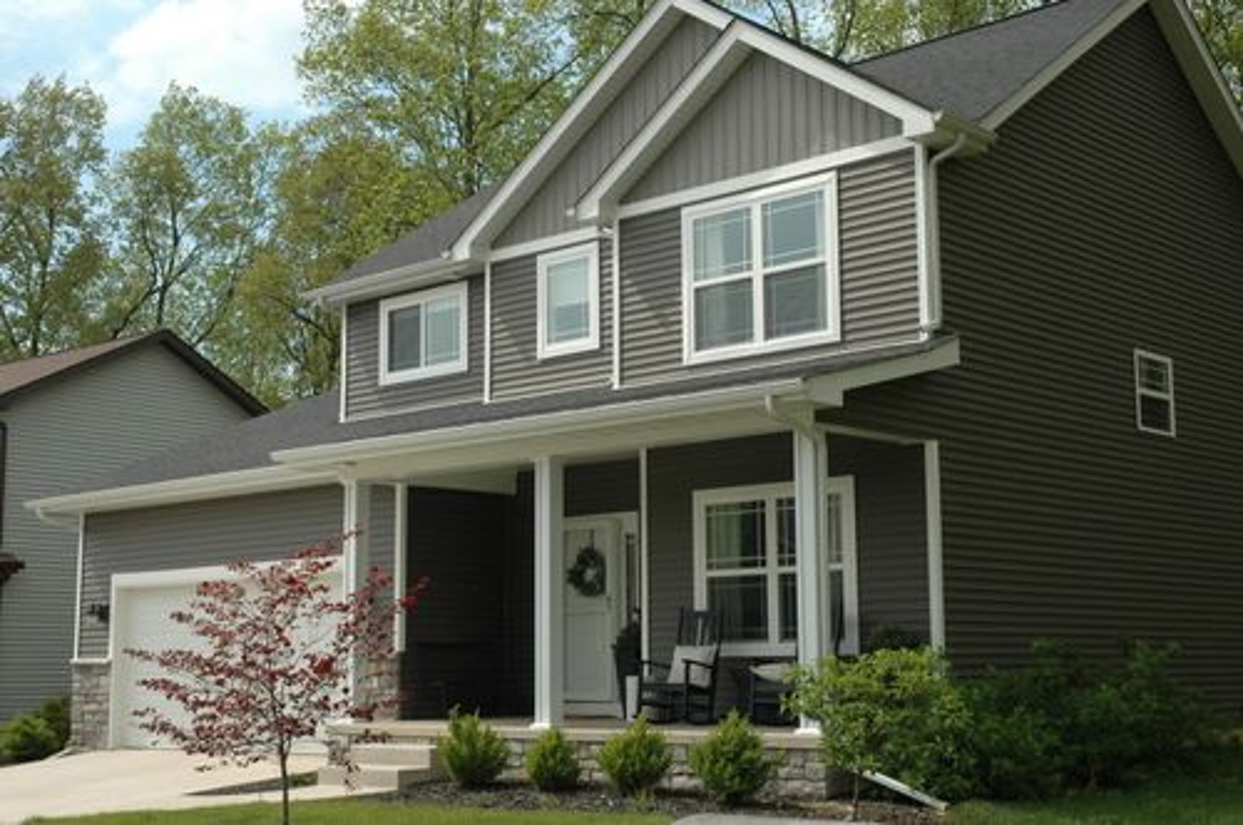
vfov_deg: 26.4
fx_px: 1759
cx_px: 622
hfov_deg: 38.9
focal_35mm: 51
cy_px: 412
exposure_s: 1/320
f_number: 9
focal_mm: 34
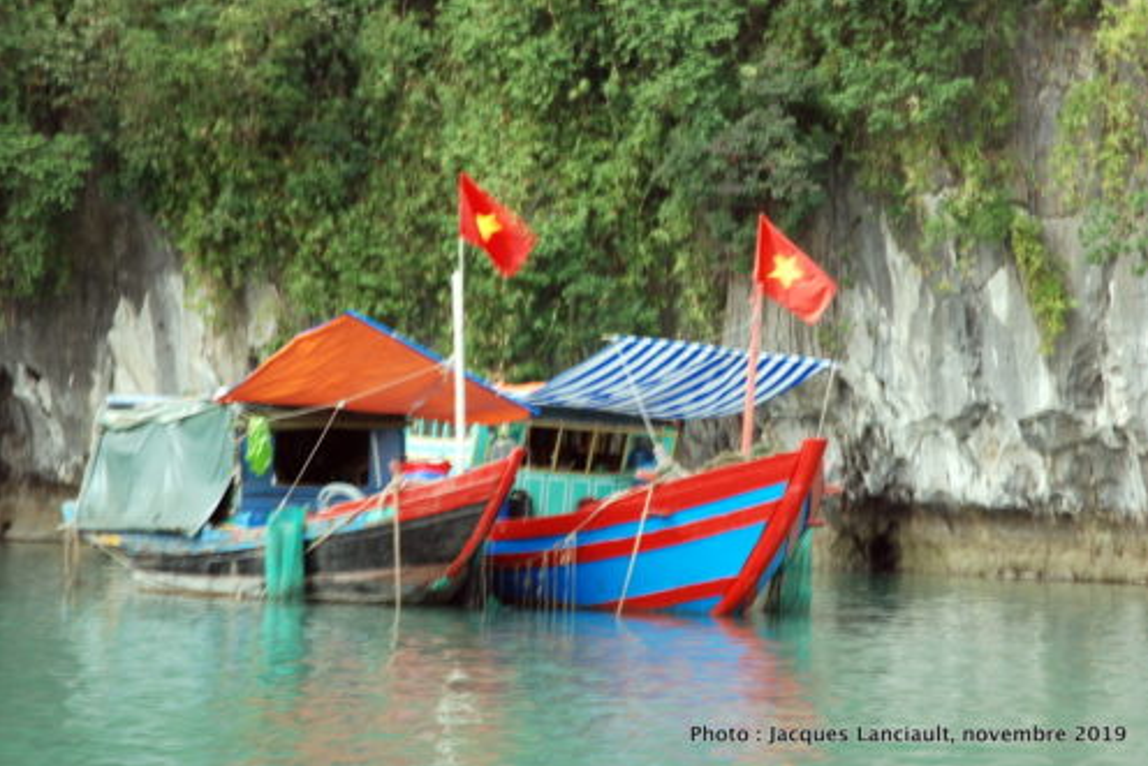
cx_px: 576
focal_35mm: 106
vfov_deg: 12.9
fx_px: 3381
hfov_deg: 19.3
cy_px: 381
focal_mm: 70
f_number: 11
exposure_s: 1/10
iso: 100
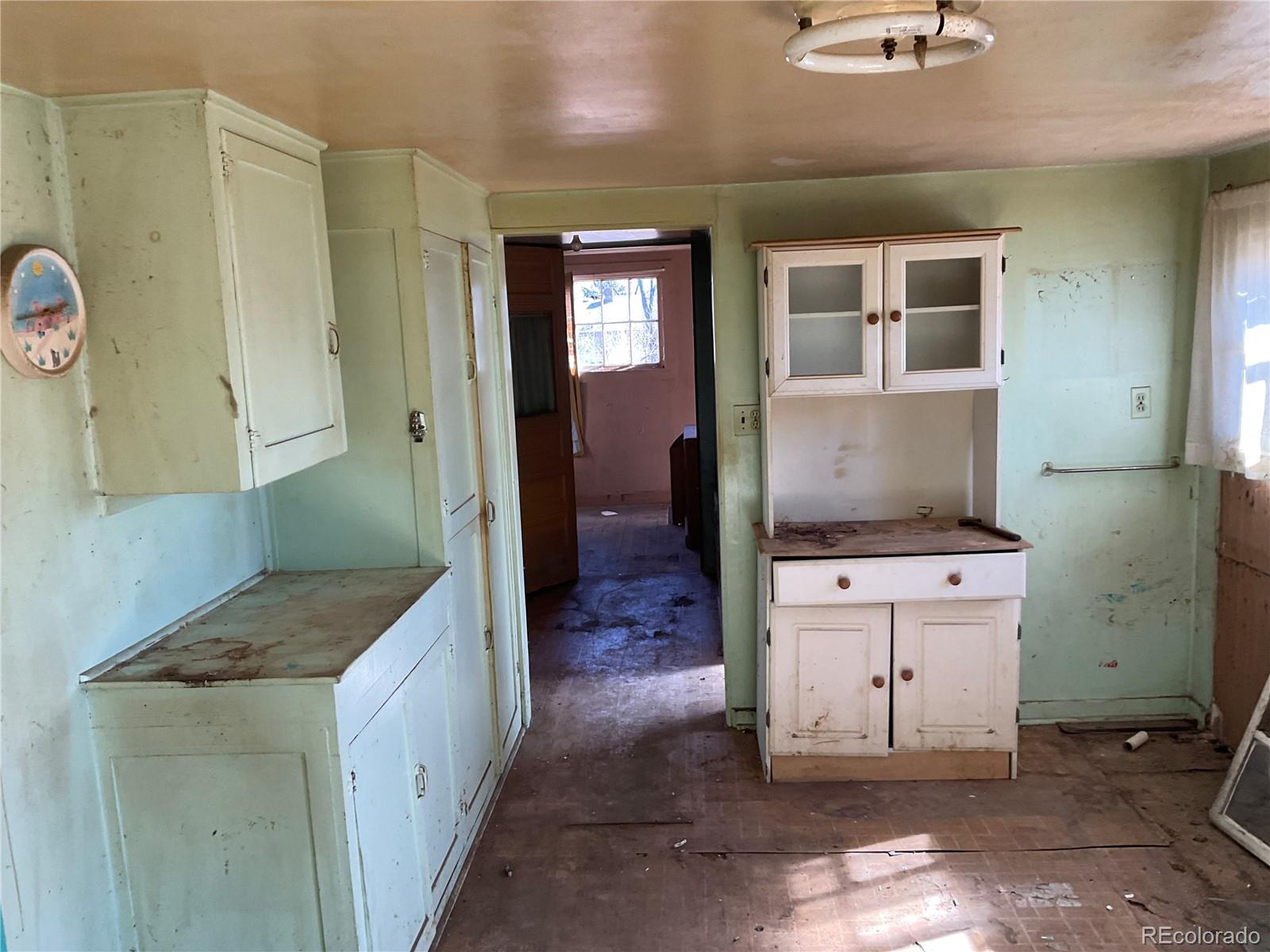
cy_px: 476
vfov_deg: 48.2
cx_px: 635
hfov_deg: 61.7
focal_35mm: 29
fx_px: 1064
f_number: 1.8
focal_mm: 3
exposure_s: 1/120
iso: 50
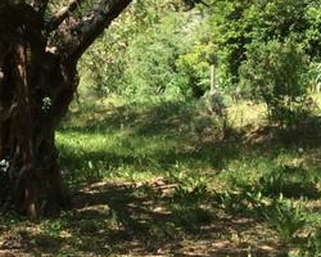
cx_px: 74
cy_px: 19
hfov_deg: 19.0
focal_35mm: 100
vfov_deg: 15.2
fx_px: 950
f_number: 2.4
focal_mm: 3.3
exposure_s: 1/417
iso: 32
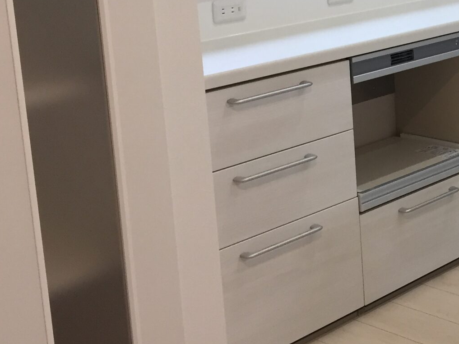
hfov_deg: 24.9
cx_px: 501
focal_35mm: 73
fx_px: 968
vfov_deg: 19.8
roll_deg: +2.6
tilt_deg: -10.0
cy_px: 45
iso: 32
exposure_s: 1/30
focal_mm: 4.15
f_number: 2.2
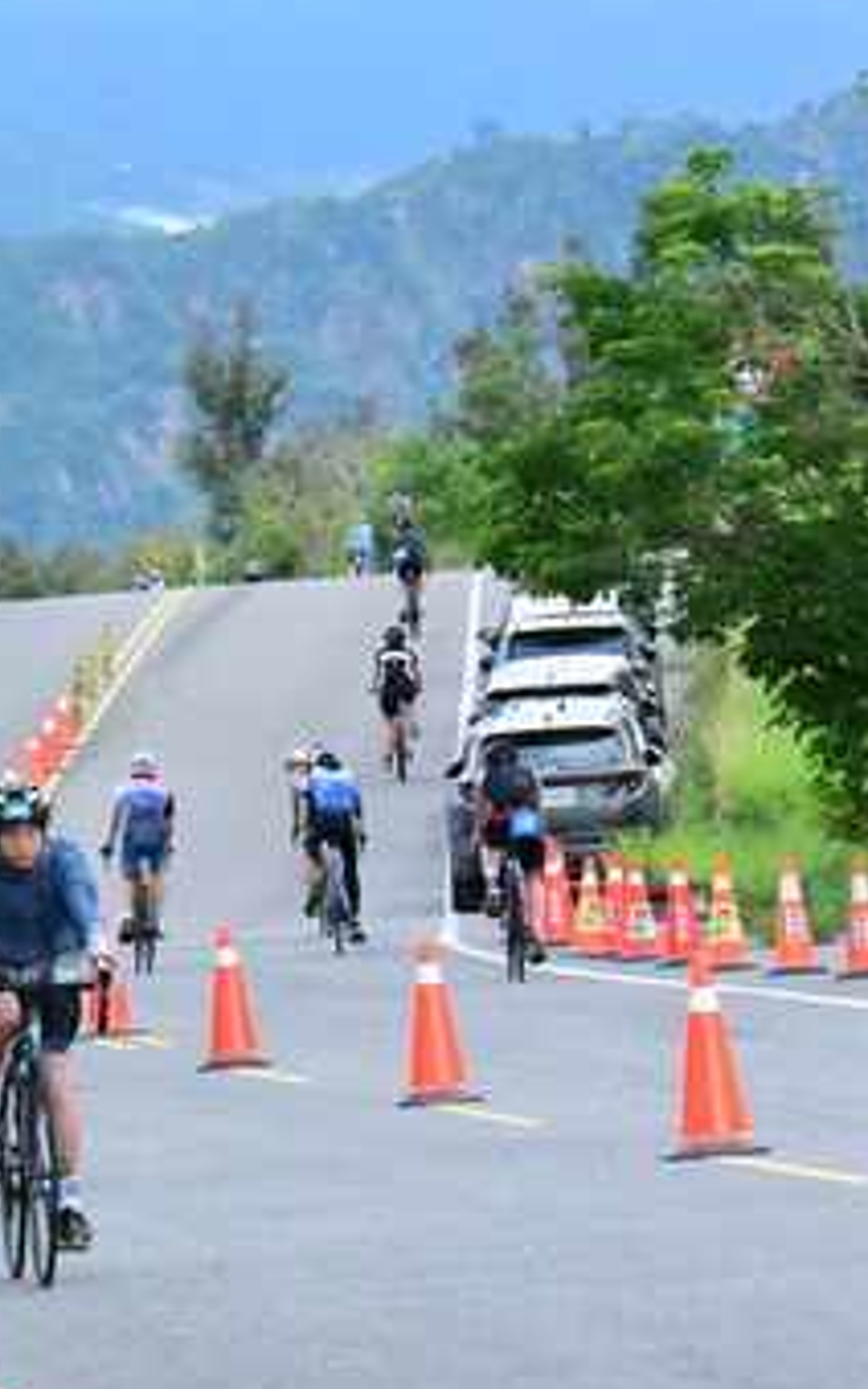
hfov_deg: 3.6
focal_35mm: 364
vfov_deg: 5.8
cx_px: 57
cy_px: 871
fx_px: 13771
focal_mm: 155
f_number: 8
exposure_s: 1/4000
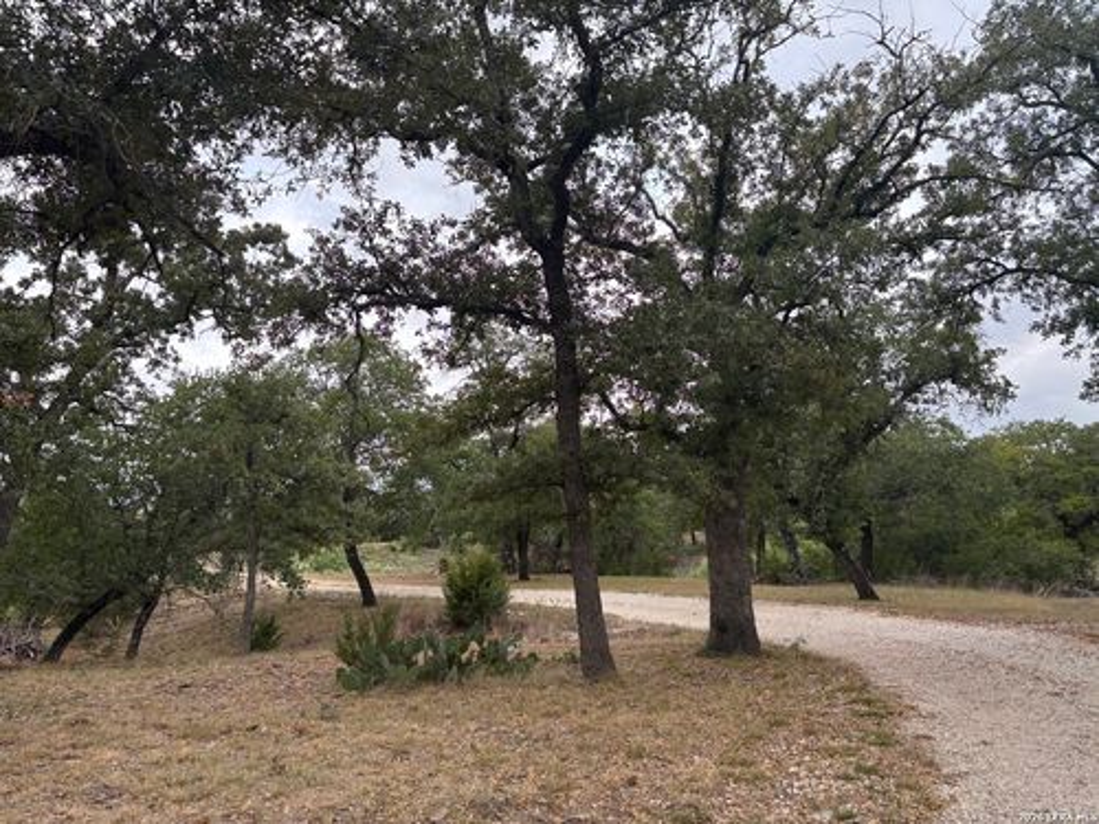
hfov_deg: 67.3
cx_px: 550
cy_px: 412
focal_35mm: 26
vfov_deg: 53.1
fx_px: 825
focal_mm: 5.96
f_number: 1.6
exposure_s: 1/452
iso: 50
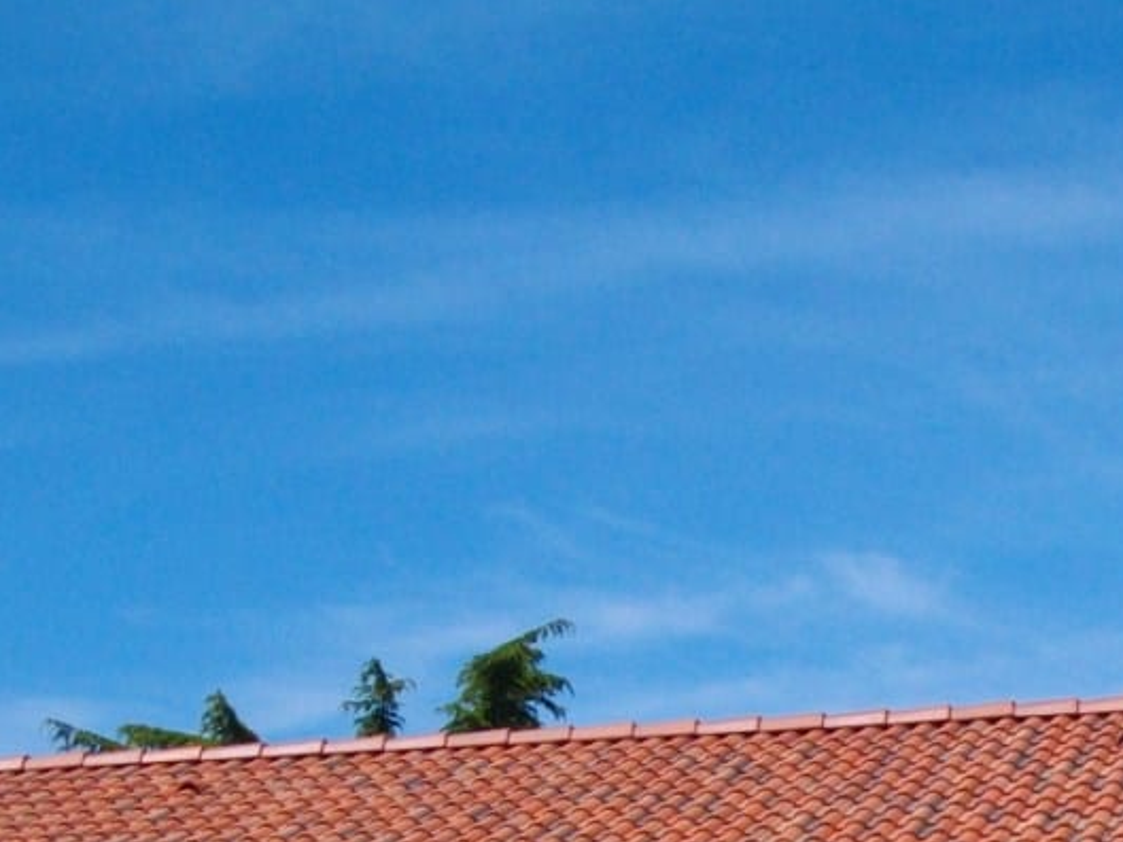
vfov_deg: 12.1
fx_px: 3829
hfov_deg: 16.5
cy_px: 1186
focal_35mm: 118
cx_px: 915
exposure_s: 1/200
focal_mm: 7.1
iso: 100
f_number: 9.9
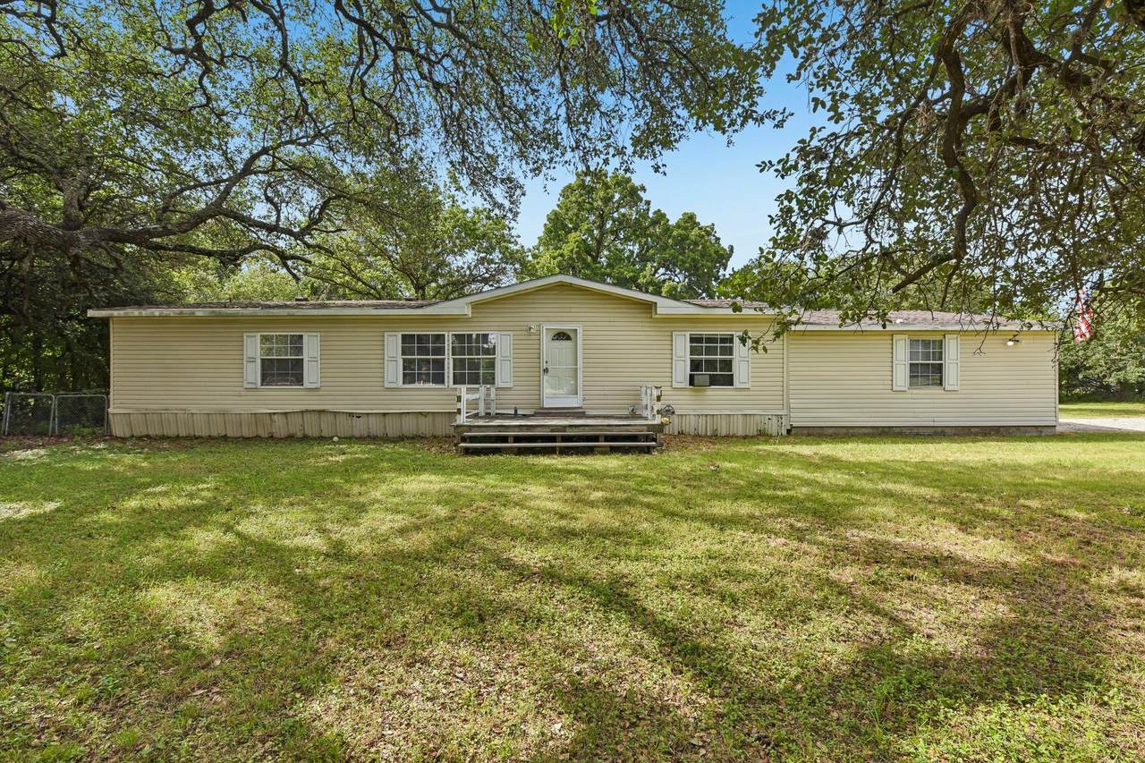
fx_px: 445
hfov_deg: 104.3
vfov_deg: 81.2
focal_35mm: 14
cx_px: 572
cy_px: 382
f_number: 8
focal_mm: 14
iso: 100
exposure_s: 1/125
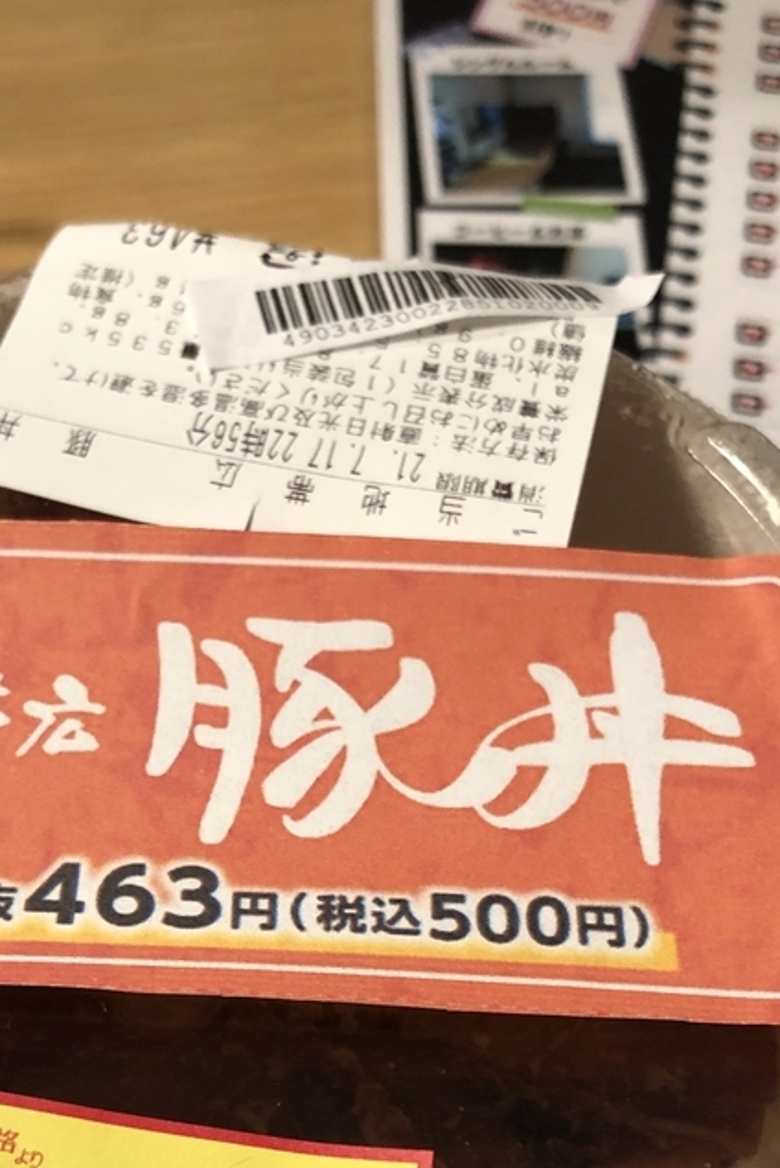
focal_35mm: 55
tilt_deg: -59.6
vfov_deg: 35.4
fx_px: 1785
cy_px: 879
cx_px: 195
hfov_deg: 24.4
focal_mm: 3.99
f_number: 1.8
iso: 40
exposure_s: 1/25
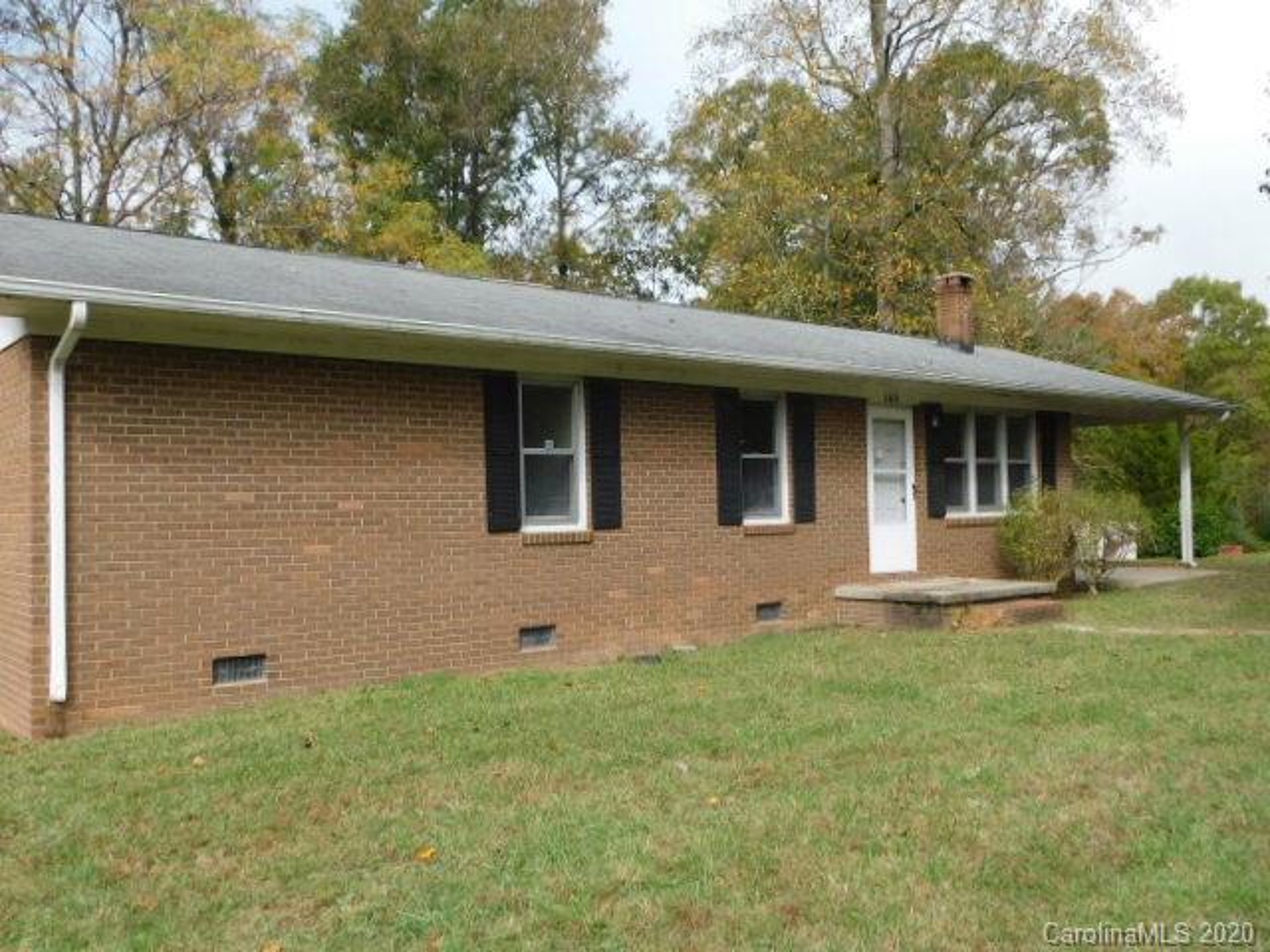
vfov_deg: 46.8
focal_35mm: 30
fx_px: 1101
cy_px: 476
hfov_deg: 60.0
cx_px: 635
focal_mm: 5.3
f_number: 3.2
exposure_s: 1/800
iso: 125
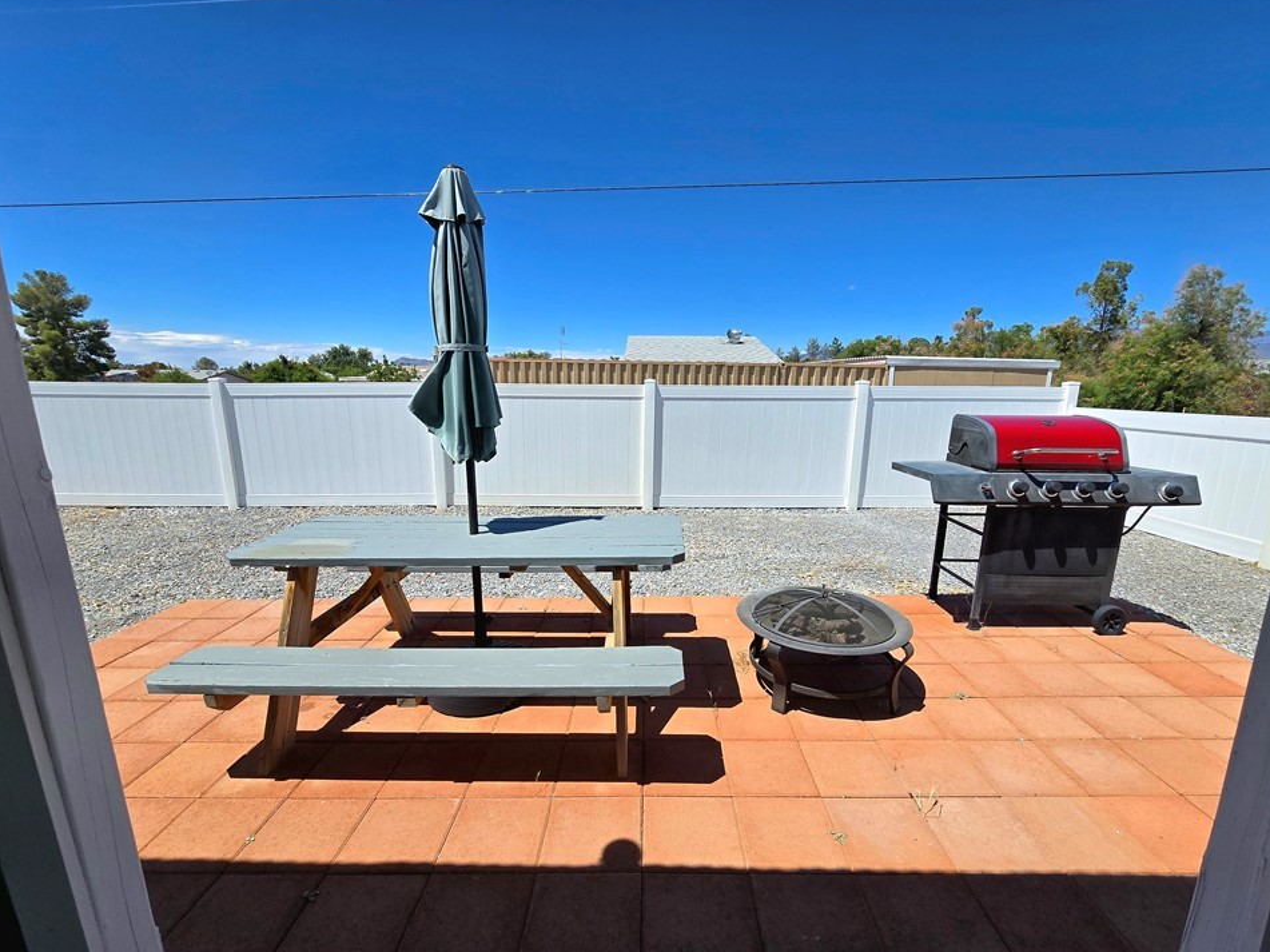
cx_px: 640
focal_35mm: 14
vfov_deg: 85.6
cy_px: 503
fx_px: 514
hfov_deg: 102.1
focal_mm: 2.2
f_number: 2.2
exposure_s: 1/5000
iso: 50
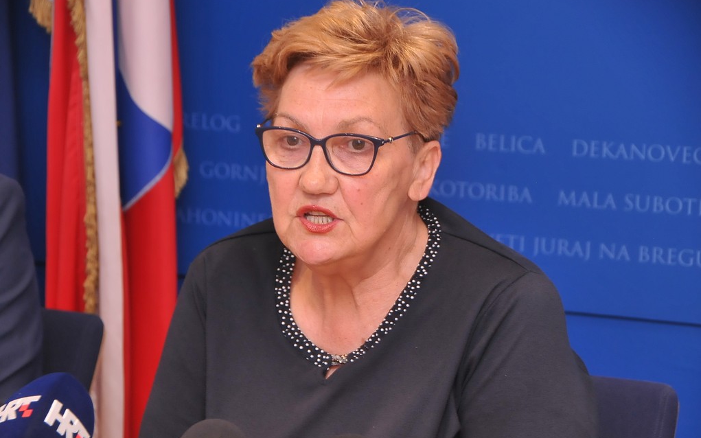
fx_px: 2780
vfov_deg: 9.0
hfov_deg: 14.4
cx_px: 351
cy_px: 224
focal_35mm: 146
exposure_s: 1/60
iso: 800
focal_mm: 95
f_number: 7.1
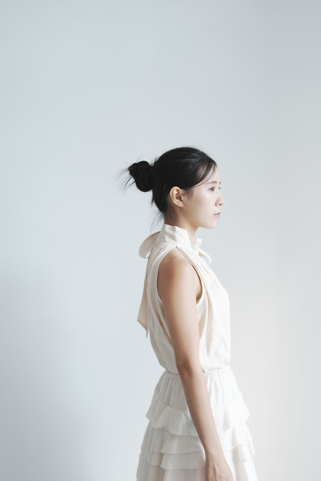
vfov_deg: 37.9
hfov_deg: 25.8
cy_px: 240
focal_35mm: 52
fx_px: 702
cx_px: 160
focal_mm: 35
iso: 320
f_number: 2
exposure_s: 1/640
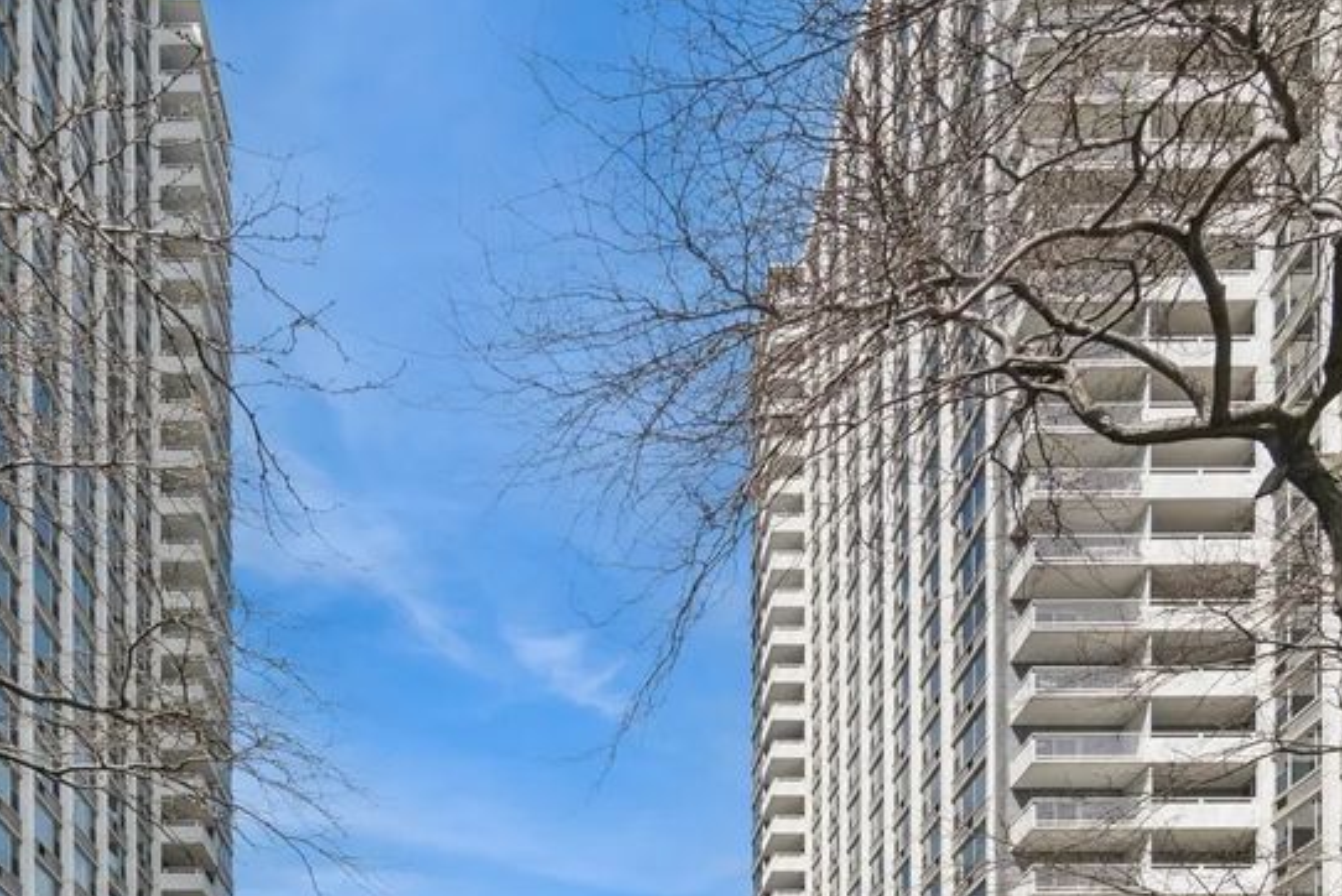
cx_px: 498
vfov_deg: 36.8
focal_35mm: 34
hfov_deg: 55.1
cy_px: 781
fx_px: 1268
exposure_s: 1/500
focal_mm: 12
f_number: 8
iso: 200
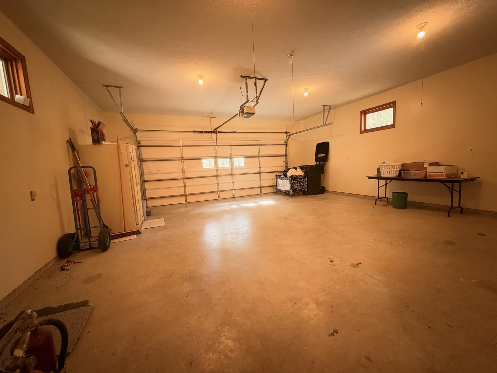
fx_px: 201
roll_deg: +3.4
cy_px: 186
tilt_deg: -5.8
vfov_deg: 85.7
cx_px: 248
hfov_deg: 102.1
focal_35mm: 14
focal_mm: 2.22
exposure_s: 1/60
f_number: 2.2
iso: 320
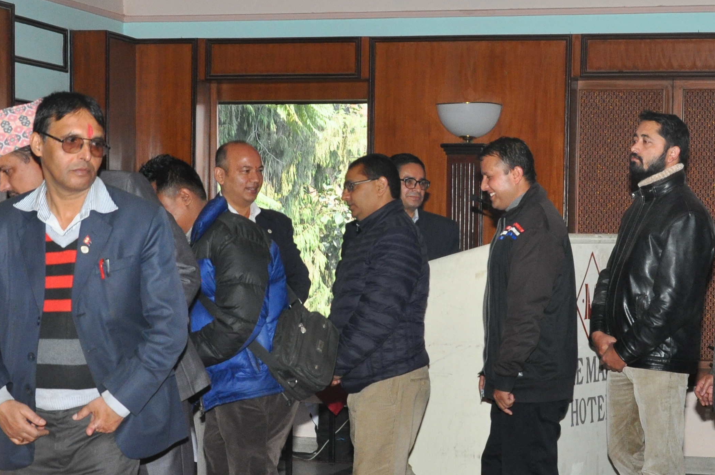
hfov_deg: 25.2
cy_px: 292
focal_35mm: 80
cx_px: 497
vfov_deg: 17.0
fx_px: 1587
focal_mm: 26
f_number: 8
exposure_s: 1/200
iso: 800
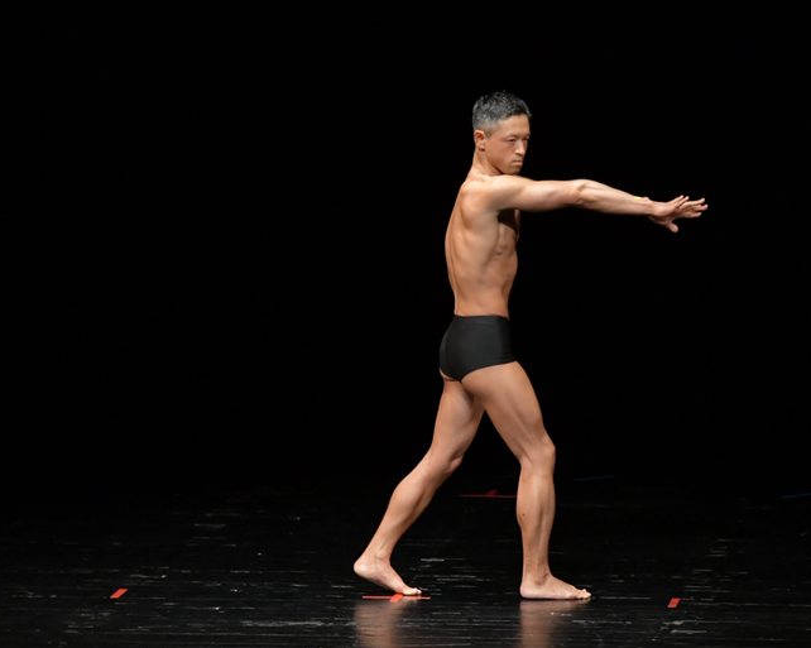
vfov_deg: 5.1
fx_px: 7341
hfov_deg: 6.3
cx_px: 457
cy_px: 325
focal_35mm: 306
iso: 3200
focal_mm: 180
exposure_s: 1/400
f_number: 5.6
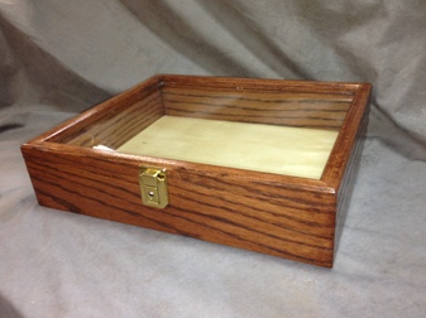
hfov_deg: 54.0
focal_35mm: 34
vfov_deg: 41.7
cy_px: 160
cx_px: 216
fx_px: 418
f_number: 2.4
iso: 50
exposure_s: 1/20
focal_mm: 4.12
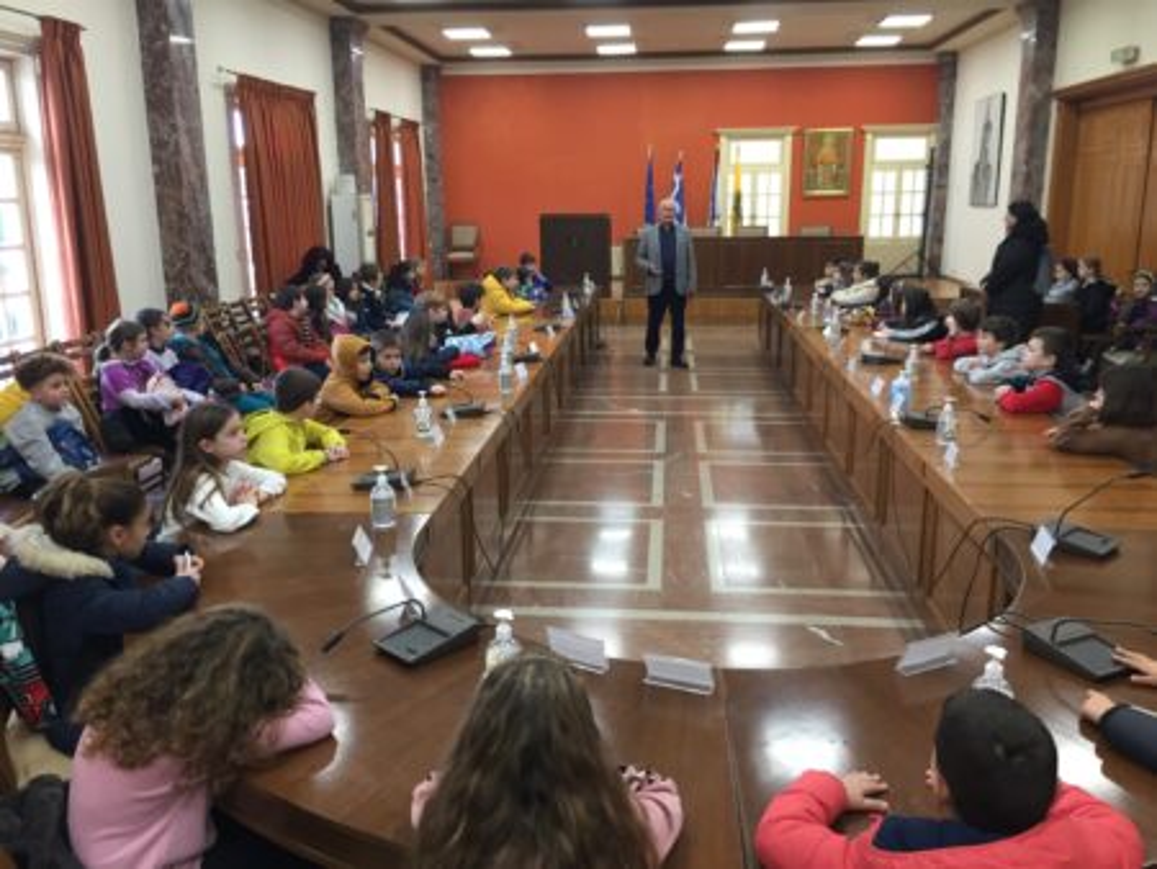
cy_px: 434
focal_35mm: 29
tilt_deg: -12.8
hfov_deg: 61.6
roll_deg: -1.2
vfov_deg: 48.3
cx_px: 578
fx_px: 970
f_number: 2.2
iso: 100
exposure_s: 1/33
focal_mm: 4.15
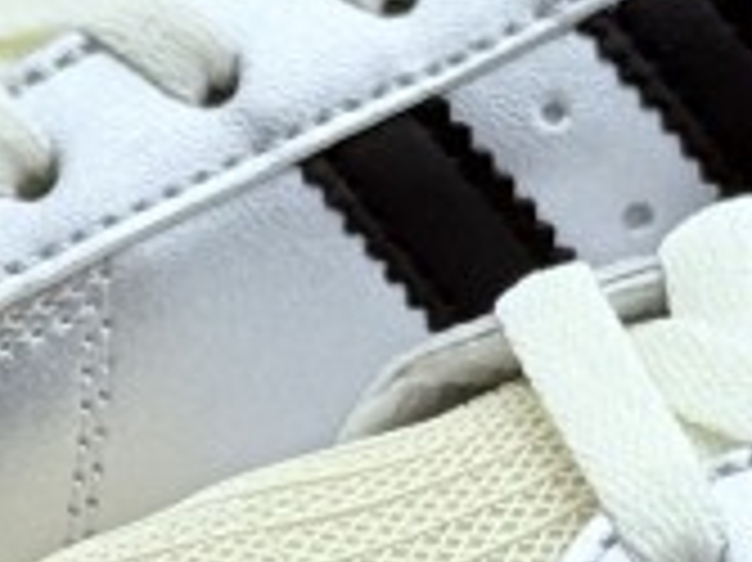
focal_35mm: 123
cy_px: 661
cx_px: 236
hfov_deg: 16.0
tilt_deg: -23.9
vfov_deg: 11.8
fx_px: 2670
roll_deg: +1.6
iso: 64
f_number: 1.78
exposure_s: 1/726
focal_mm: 6.76
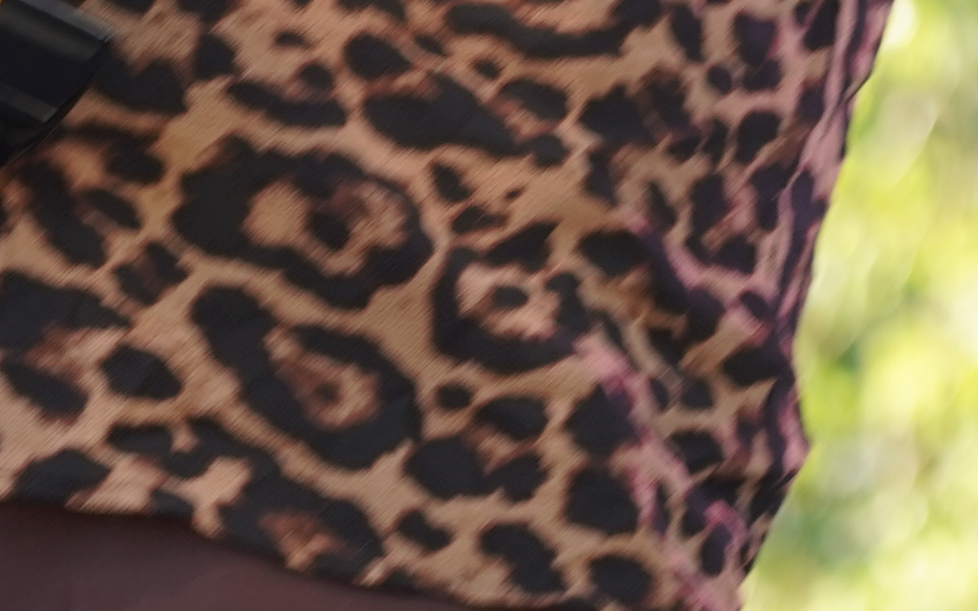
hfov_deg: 3.7
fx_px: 15166
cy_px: -572
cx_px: 414
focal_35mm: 569
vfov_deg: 2.3
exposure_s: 1/125
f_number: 4
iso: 250
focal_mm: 105
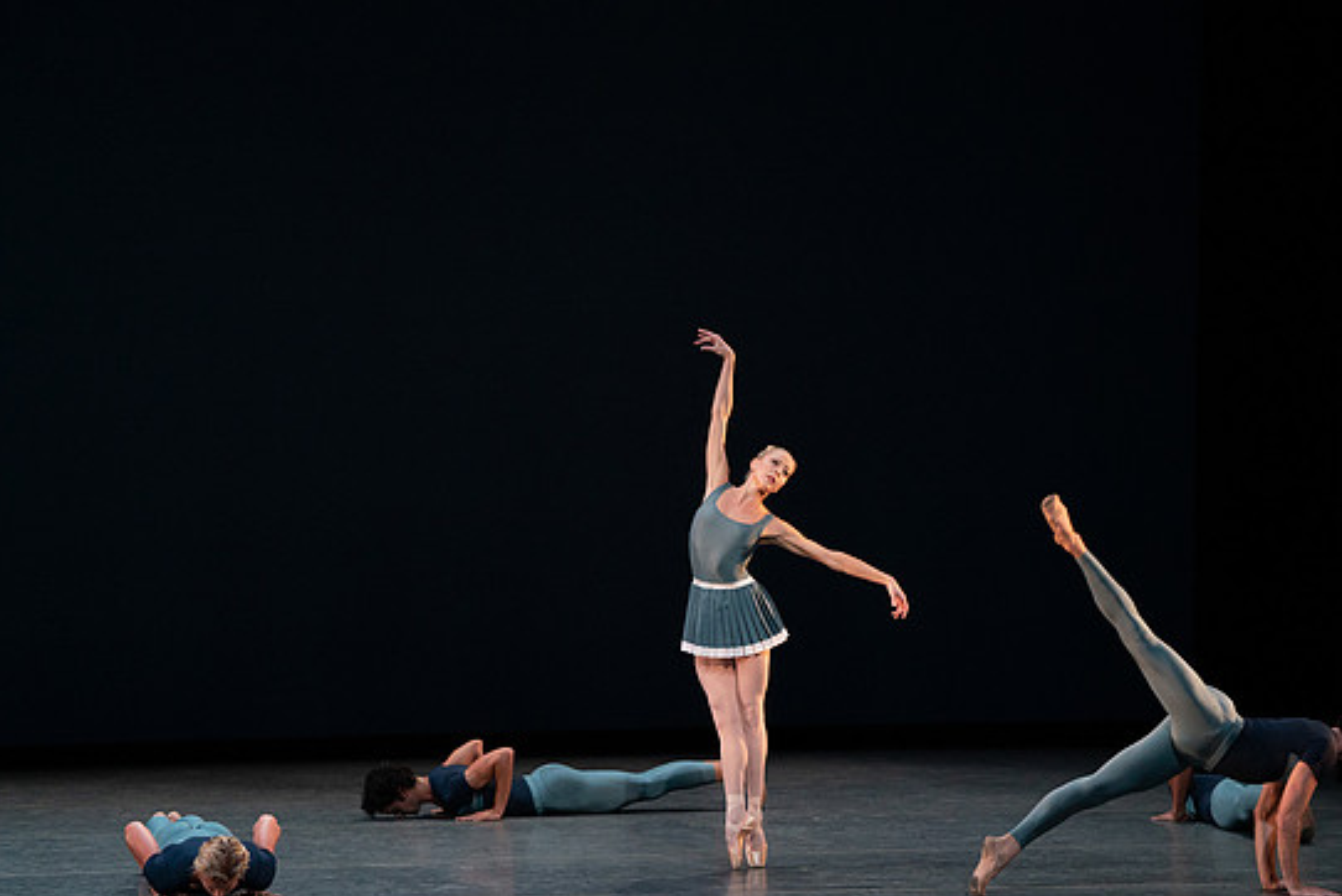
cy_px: 476
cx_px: 693
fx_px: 9622
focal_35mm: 258
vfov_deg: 5.3
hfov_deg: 8.0
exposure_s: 1/400
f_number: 7.1
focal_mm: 241
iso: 5000
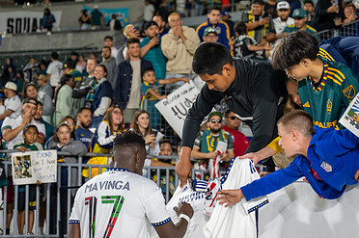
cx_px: 240
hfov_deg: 19.8
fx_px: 1026
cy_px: 109
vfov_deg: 13.3
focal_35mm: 103
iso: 1400
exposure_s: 1/200
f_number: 2.8
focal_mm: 66
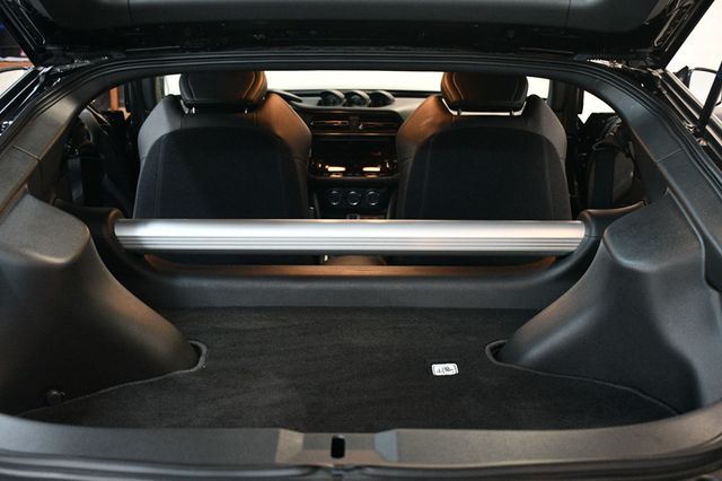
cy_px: 240
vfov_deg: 29.8
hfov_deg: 43.6
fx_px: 902
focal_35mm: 45
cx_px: 361
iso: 3200
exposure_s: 1/60
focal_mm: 30
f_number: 4
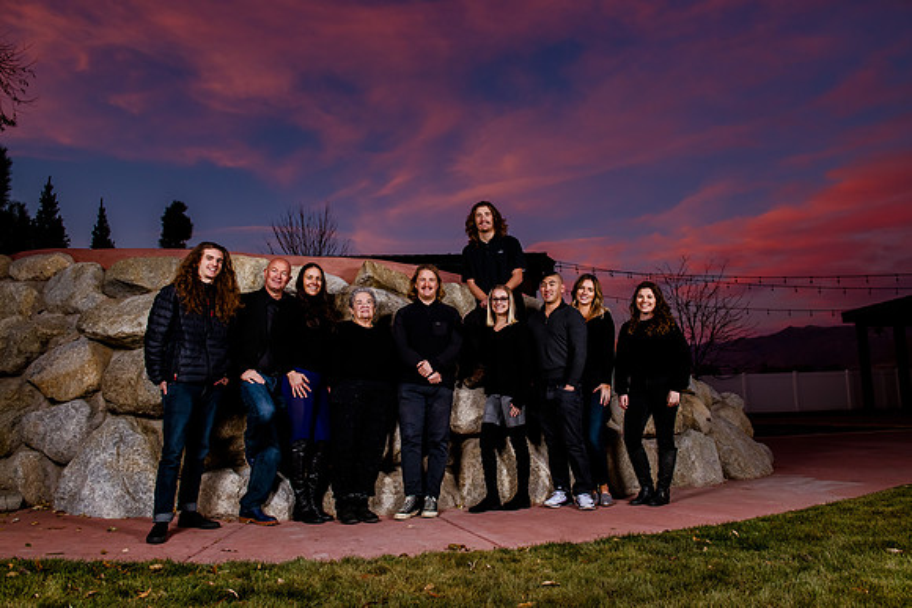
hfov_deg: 67.4
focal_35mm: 27
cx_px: 456
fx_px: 684
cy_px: 304
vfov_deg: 48.0
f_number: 7.1
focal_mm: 27
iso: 800
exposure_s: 1/160
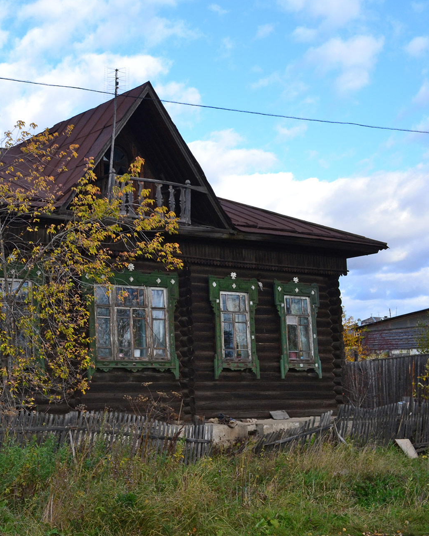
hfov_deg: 29.2
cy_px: 262
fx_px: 778
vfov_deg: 38.0
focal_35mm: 49
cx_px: 18
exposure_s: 1/200
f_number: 10
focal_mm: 22
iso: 400
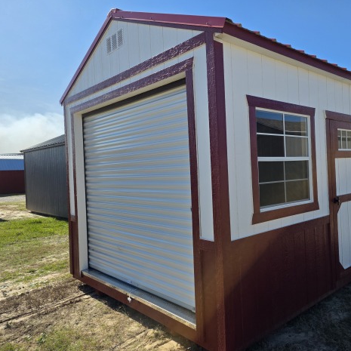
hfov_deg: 56.8
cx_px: 211
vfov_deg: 57.3
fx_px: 321
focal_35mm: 28
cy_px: 172
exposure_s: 1/6150
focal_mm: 6.3
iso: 80
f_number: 1.7
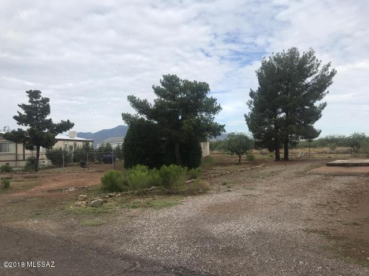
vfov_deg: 49.7
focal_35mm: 28
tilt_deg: +0.3
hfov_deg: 63.4
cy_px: 138
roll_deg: +2.4
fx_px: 298
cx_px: 184
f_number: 1.8
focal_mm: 3.99
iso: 20
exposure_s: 1/1520
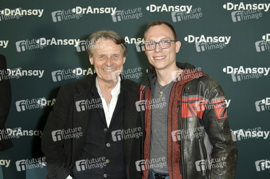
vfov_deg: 33.4
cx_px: 135
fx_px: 300
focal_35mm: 40
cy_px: 90
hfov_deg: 48.5
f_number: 6.3
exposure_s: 1/250
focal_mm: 40
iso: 1250
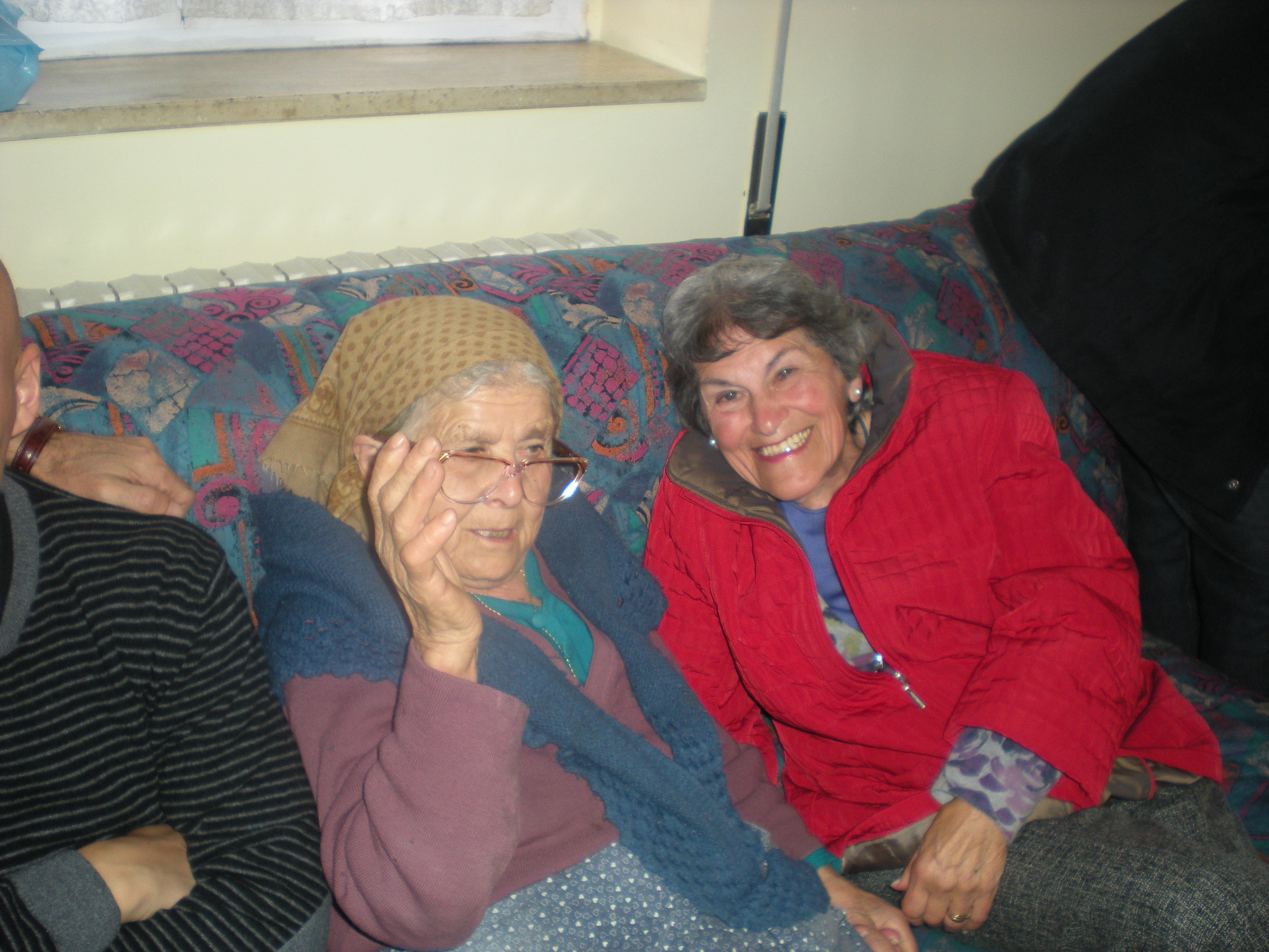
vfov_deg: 37.7
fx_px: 1393
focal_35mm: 38
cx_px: 634
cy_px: 476
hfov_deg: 49.0
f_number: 3.1
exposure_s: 1/60
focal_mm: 6.3
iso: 119
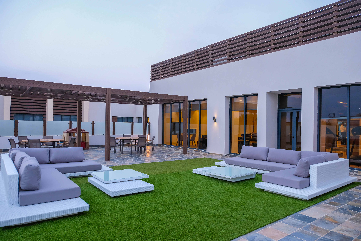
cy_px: 120
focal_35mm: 24
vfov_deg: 53.1
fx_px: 241
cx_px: 180
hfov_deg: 73.7
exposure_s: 1/60
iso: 500
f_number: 2.8
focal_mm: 16
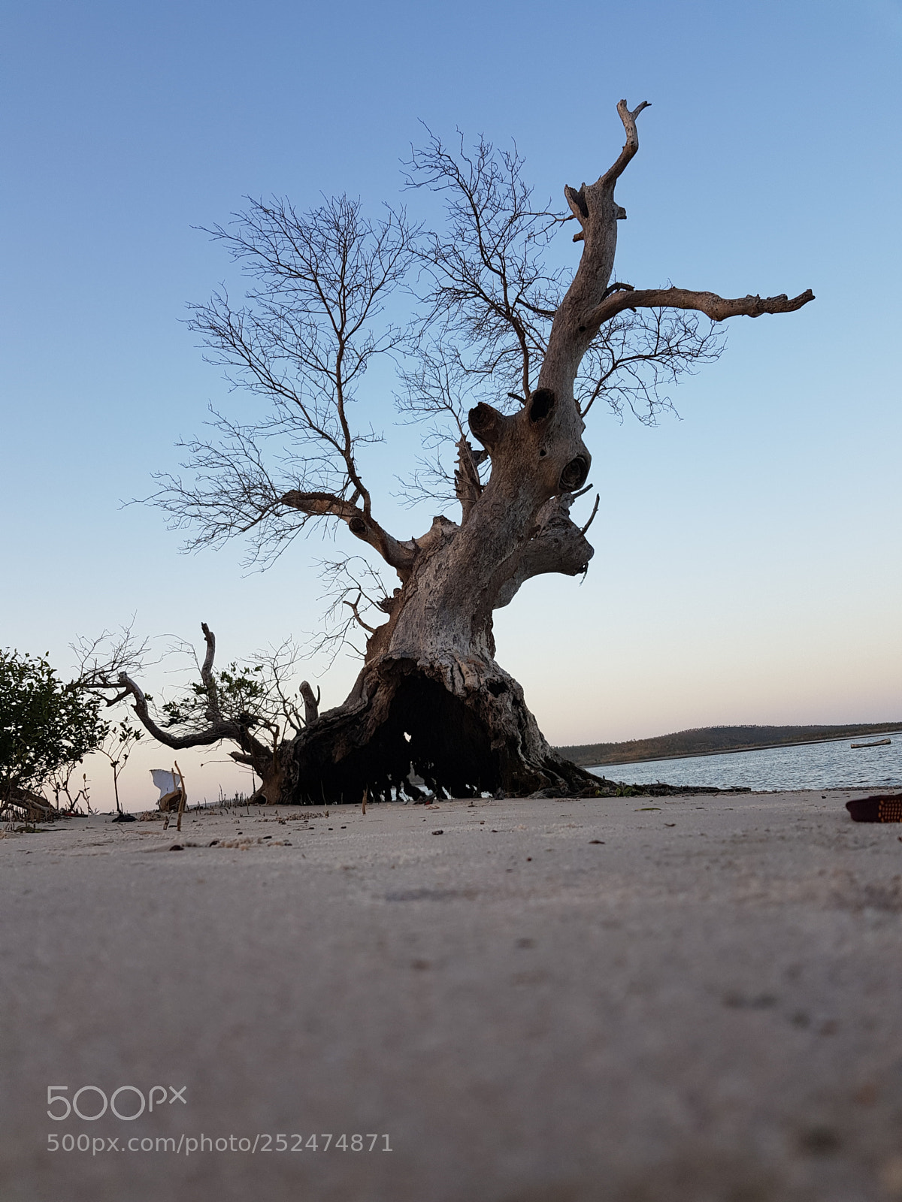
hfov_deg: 53.1
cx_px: 451
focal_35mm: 26
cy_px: 601
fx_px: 903
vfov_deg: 67.3
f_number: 1.7
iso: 40
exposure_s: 1/302
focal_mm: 4.2
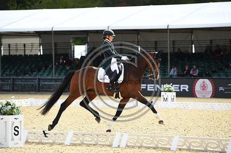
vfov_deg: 6.9
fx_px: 1283
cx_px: 116
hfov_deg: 10.3
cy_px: 76
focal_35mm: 200
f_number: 5
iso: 360
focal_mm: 200
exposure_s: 1/1250
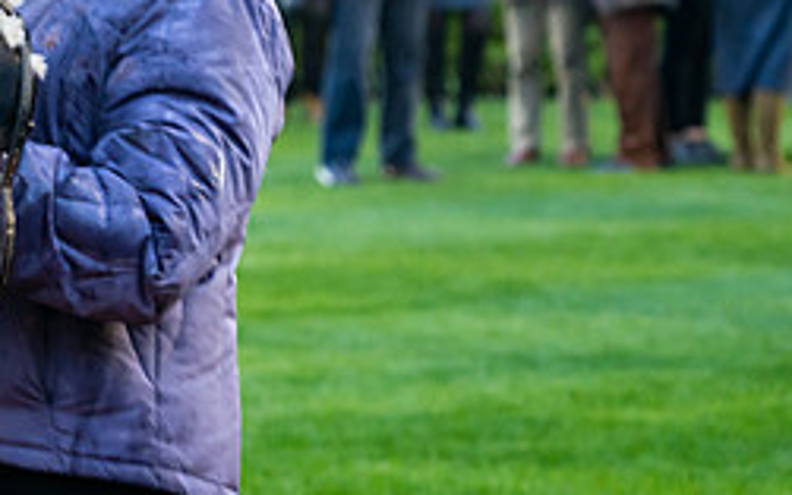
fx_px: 5203
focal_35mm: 241
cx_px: -52
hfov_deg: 8.6
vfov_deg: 5.4
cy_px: -151
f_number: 4
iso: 1000
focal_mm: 88
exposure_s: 1/40
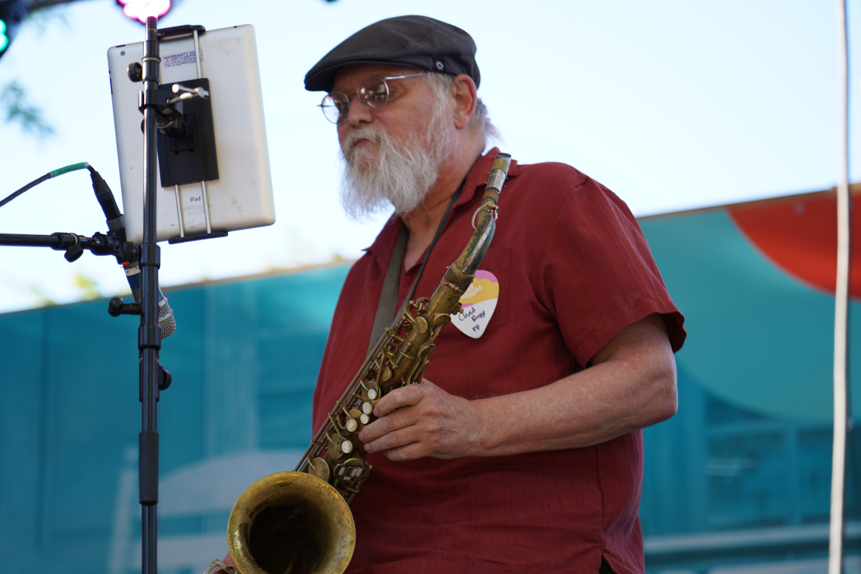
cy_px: 287
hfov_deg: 19.5
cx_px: 430
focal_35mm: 105
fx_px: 2511
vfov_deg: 13.0
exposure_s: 1/125
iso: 125
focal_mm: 105
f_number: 4
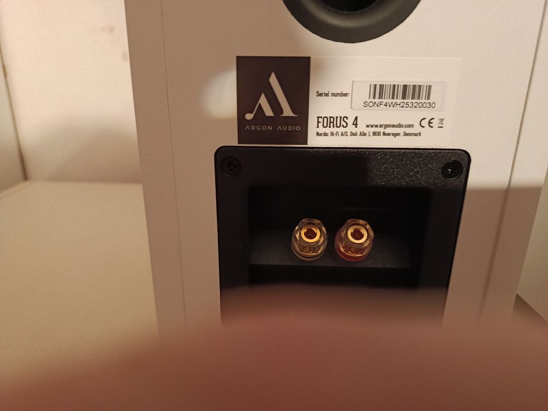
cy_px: 206
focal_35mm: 24
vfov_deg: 56.8
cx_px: 274
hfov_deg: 71.6
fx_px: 380
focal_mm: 5.24
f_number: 1.7
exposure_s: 1/20
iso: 3200
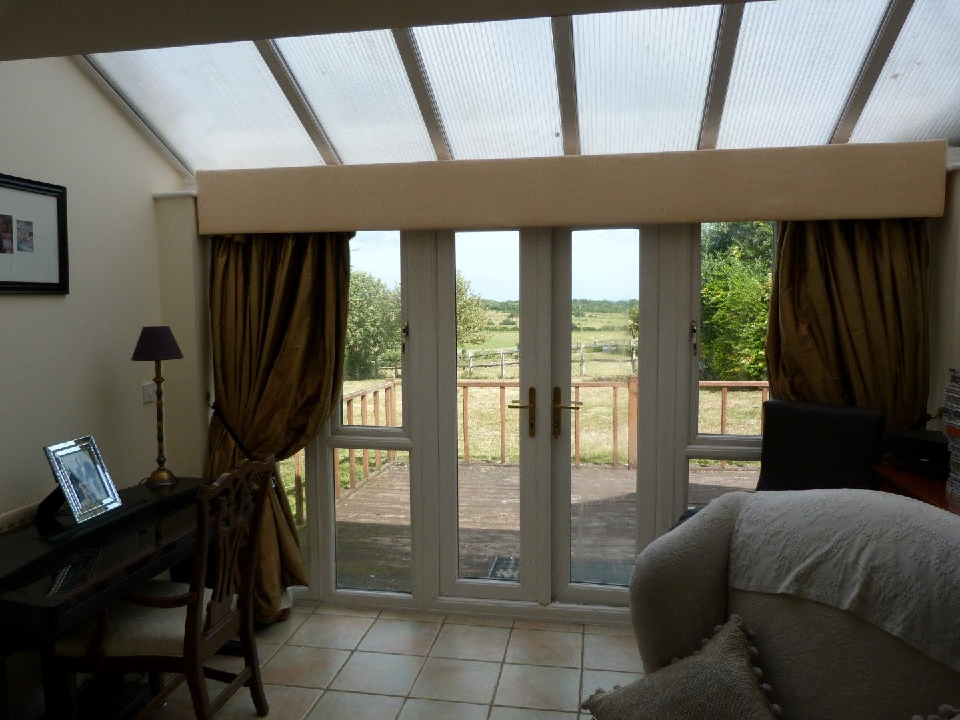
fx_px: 693
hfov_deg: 69.4
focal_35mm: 25
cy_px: 360
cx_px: 480
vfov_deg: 54.9
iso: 80
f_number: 2.8
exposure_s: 1/400
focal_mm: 4.5
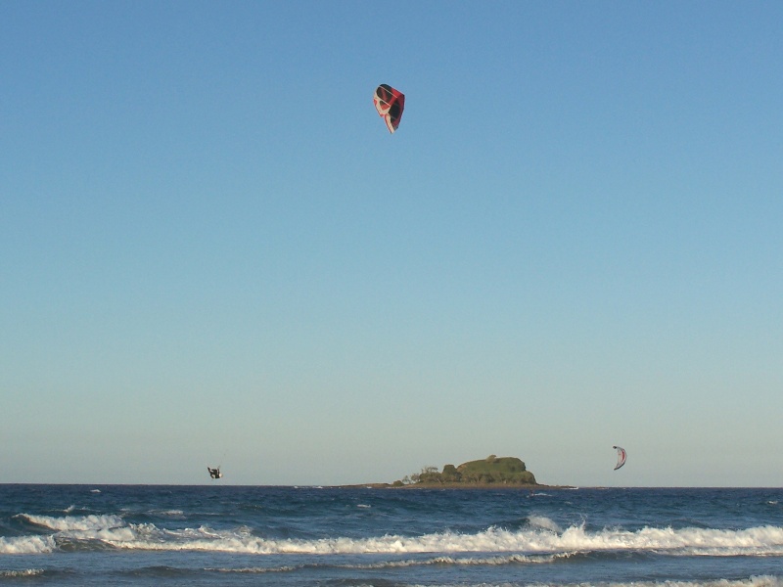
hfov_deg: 30.3
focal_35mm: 64
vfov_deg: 22.9
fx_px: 1448
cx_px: 392
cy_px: 294
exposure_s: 1/800
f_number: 4.5
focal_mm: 10.7
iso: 80
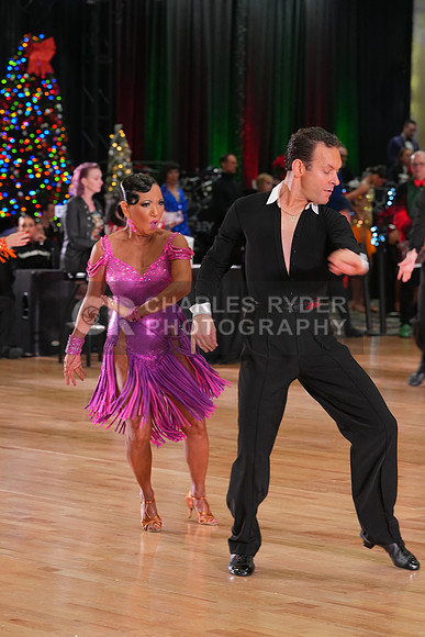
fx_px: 2194
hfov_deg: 11.1
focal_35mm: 124
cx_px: 212
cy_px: 318
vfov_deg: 16.5
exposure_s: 1/200
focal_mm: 124
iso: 3200
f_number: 5.6
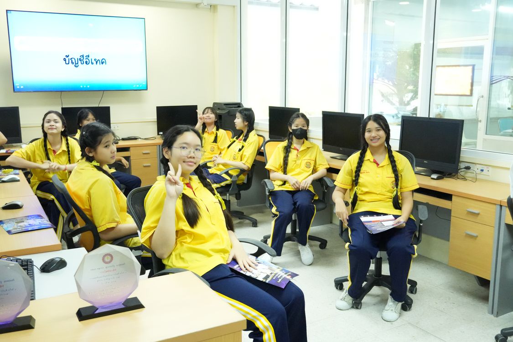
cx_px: 256
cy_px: 171
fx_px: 513
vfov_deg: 36.9
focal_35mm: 36
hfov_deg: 53.1
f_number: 4
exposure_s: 1/160
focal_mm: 24
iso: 6400
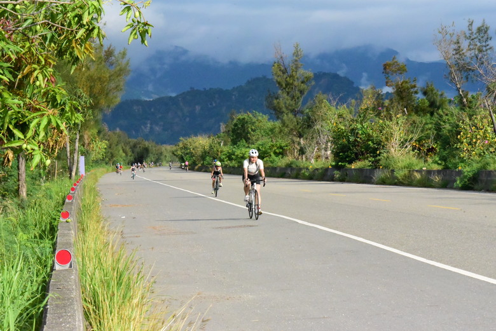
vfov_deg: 10.6
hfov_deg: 15.8
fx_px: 1792
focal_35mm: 130
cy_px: 166
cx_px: 248
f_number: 22
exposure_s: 1/4000
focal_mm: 130
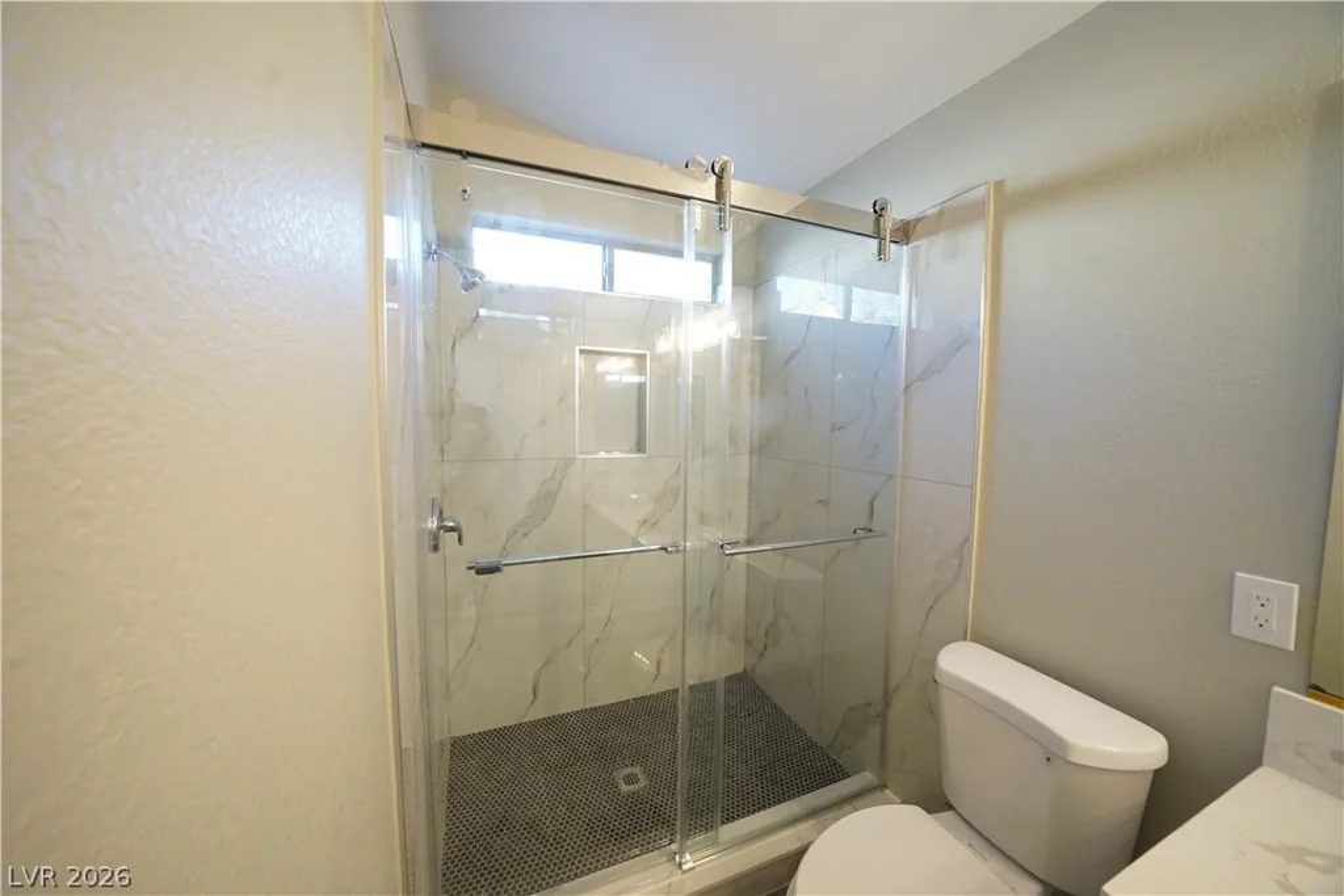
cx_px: 672
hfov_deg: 112.6
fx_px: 448
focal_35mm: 12
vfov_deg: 90.0
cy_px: 448
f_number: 8
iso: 6400
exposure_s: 1/125
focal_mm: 12
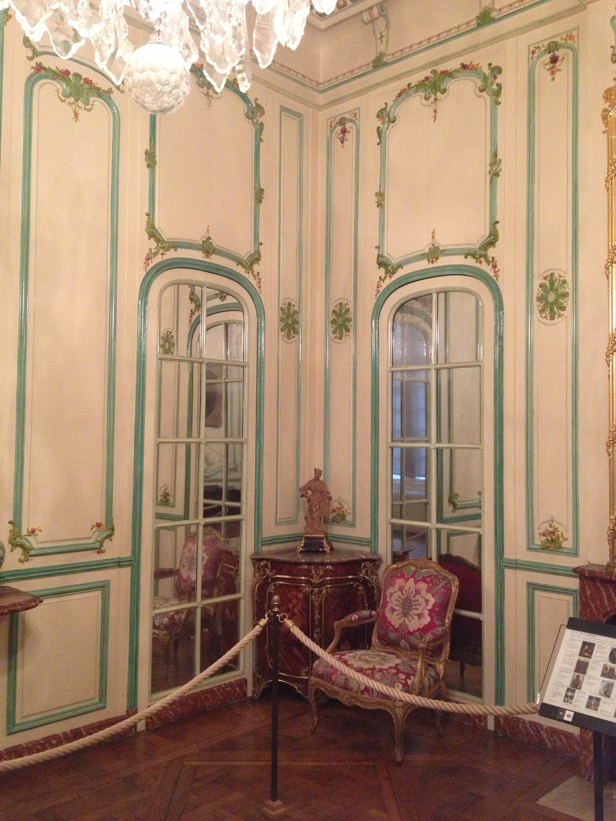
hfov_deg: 40.7
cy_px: 410
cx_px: 308
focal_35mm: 35
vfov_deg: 52.6
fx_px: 830
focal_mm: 4.28
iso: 500
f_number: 2.4
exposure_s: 1/17
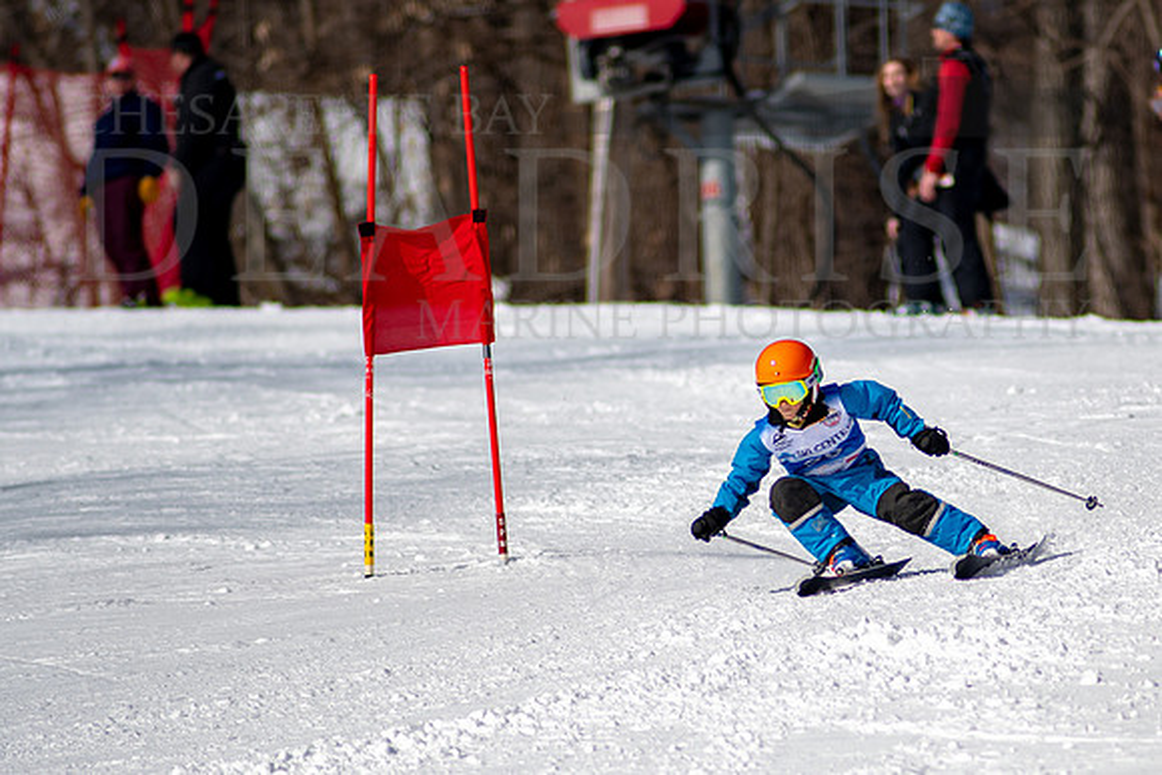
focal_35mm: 677
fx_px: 21846
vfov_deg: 2.0
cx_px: 874
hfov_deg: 3.0
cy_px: 476
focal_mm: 300
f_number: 2.8
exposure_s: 1/6400
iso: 100
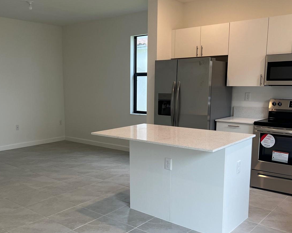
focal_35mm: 37
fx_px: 320
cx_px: 125
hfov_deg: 48.9
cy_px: 128
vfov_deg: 40.1
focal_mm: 5.7
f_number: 1.5
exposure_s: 1/120
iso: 64
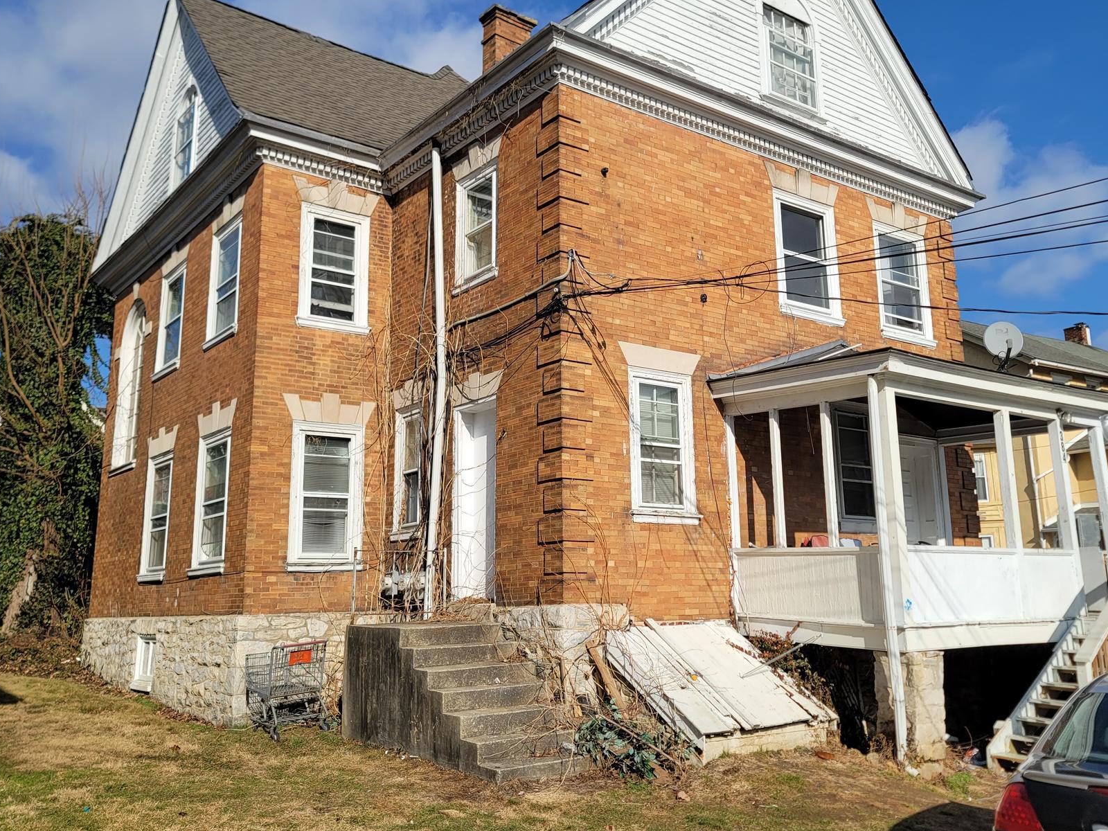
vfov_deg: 44.1
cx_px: 566
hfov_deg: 56.8
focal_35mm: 32
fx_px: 1024
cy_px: 382
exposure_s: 1/1610
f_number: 1.8
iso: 20
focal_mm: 7
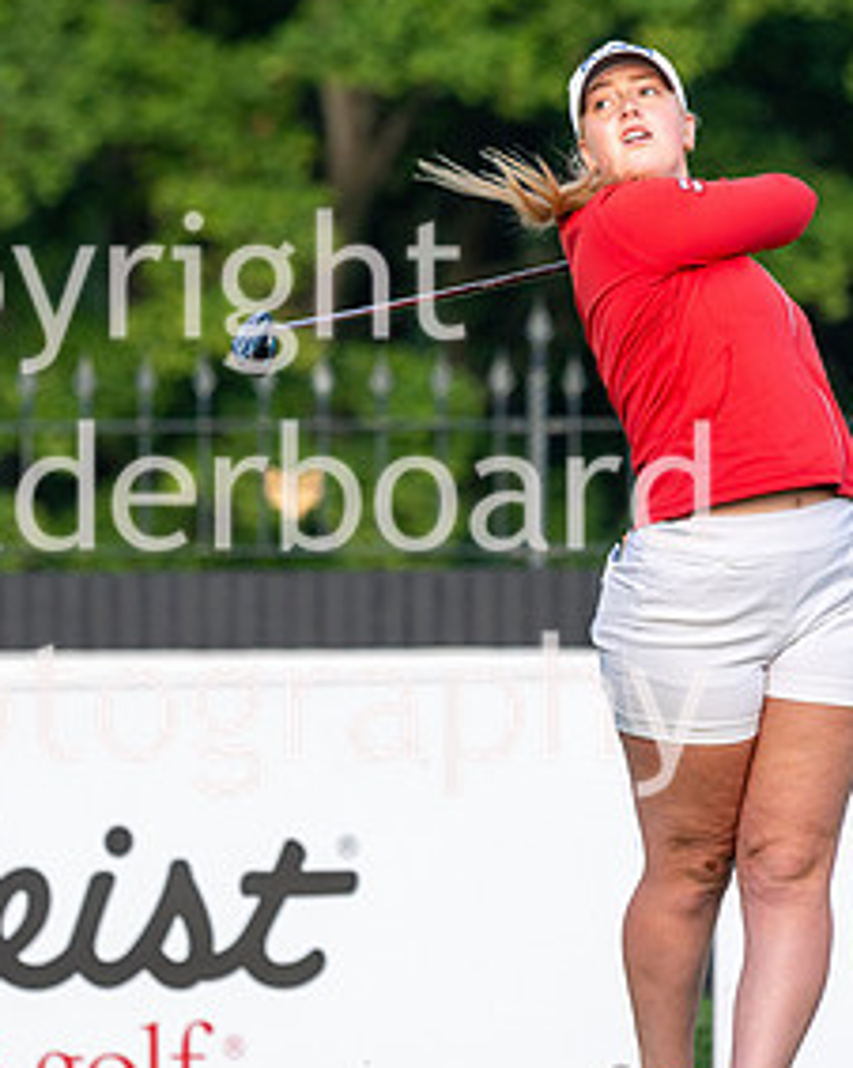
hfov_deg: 2.7
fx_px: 18228
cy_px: 523
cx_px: 230
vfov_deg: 3.4
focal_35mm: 577
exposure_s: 1/1000
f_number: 5.6
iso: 400
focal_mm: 300
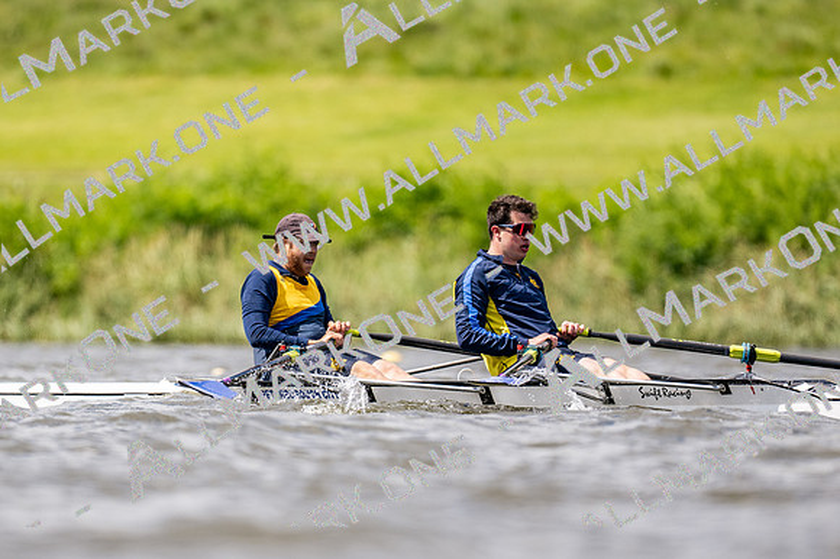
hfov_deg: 2.3
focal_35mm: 900
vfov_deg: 1.5
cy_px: 280
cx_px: 420
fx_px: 20987
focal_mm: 600
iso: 280
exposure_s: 1/2500
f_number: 4
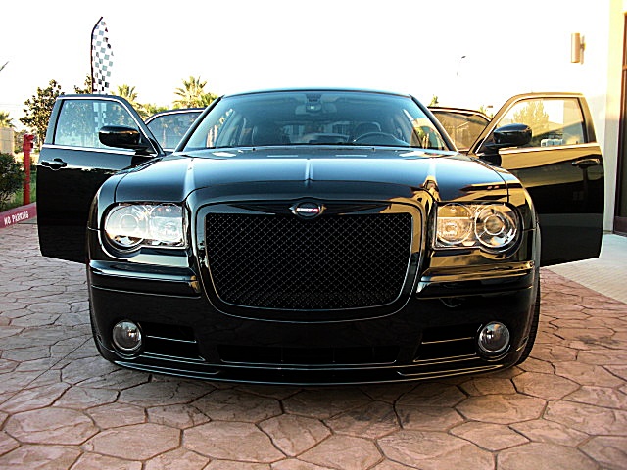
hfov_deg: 51.4
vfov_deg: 39.7
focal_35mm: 36
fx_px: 652
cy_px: 235
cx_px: 314
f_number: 2.8
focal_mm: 6.3
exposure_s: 1/80
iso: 100
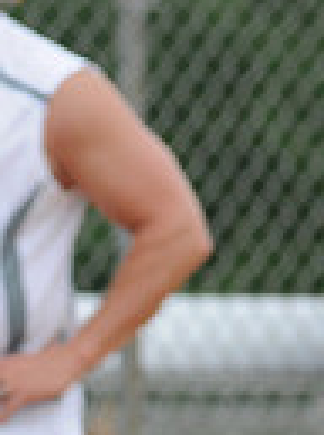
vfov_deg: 1.0
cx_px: -641
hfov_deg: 0.8
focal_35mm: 1950
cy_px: 555
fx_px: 24457
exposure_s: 1/3200
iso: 640
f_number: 4.5
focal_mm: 300
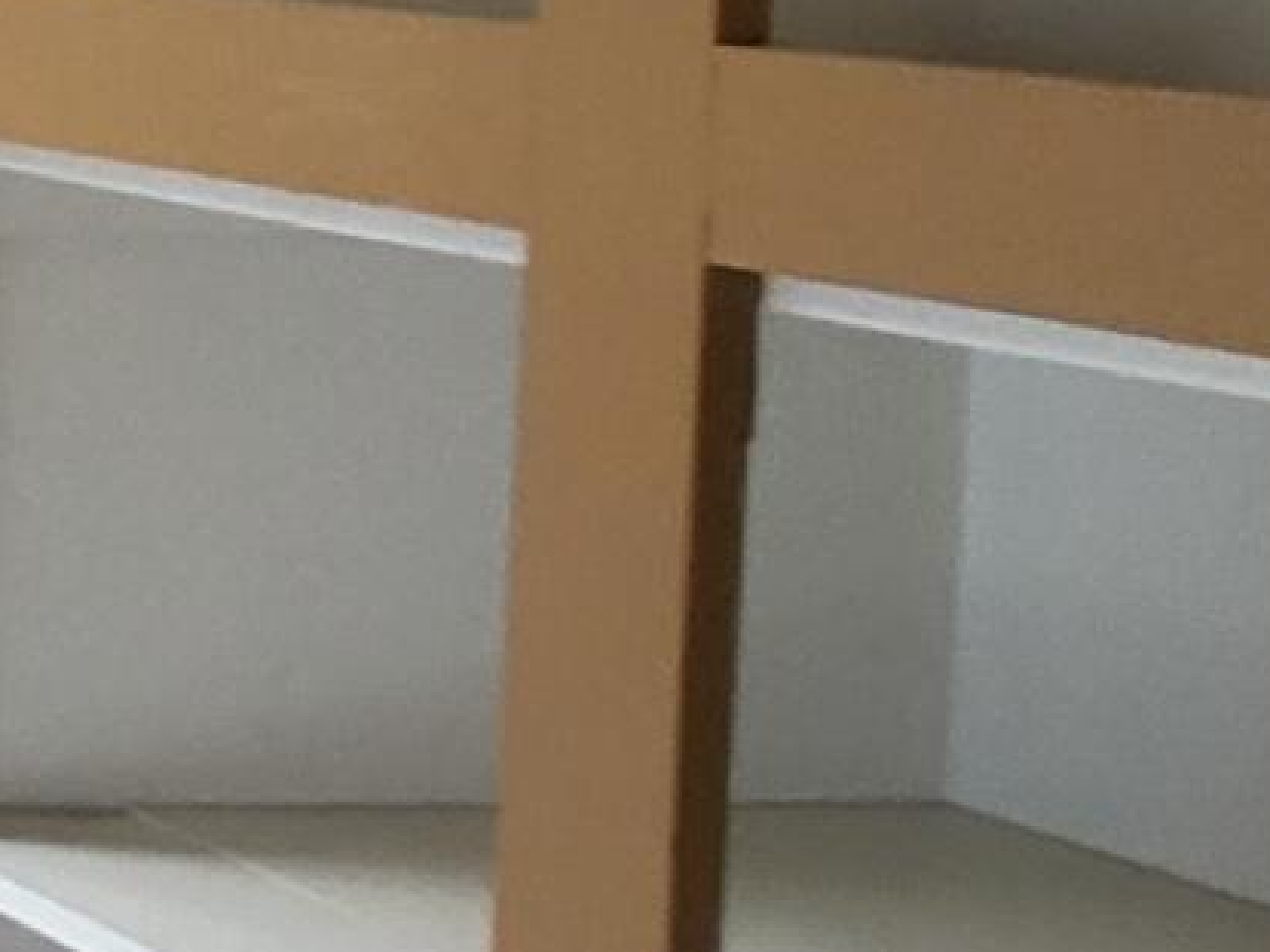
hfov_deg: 11.4
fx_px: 3448
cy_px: -64
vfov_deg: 15.4
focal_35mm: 94
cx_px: -2568
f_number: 2.2
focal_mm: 1.74
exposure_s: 1/60
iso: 100
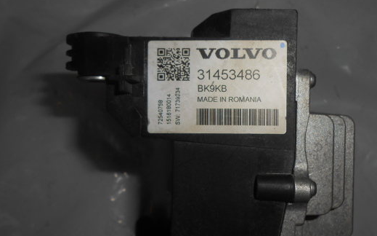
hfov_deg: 56.4
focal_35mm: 34
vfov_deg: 37.2
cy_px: 101
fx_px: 349
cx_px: 219
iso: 80
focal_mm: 4.6
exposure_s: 1/30
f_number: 11.5
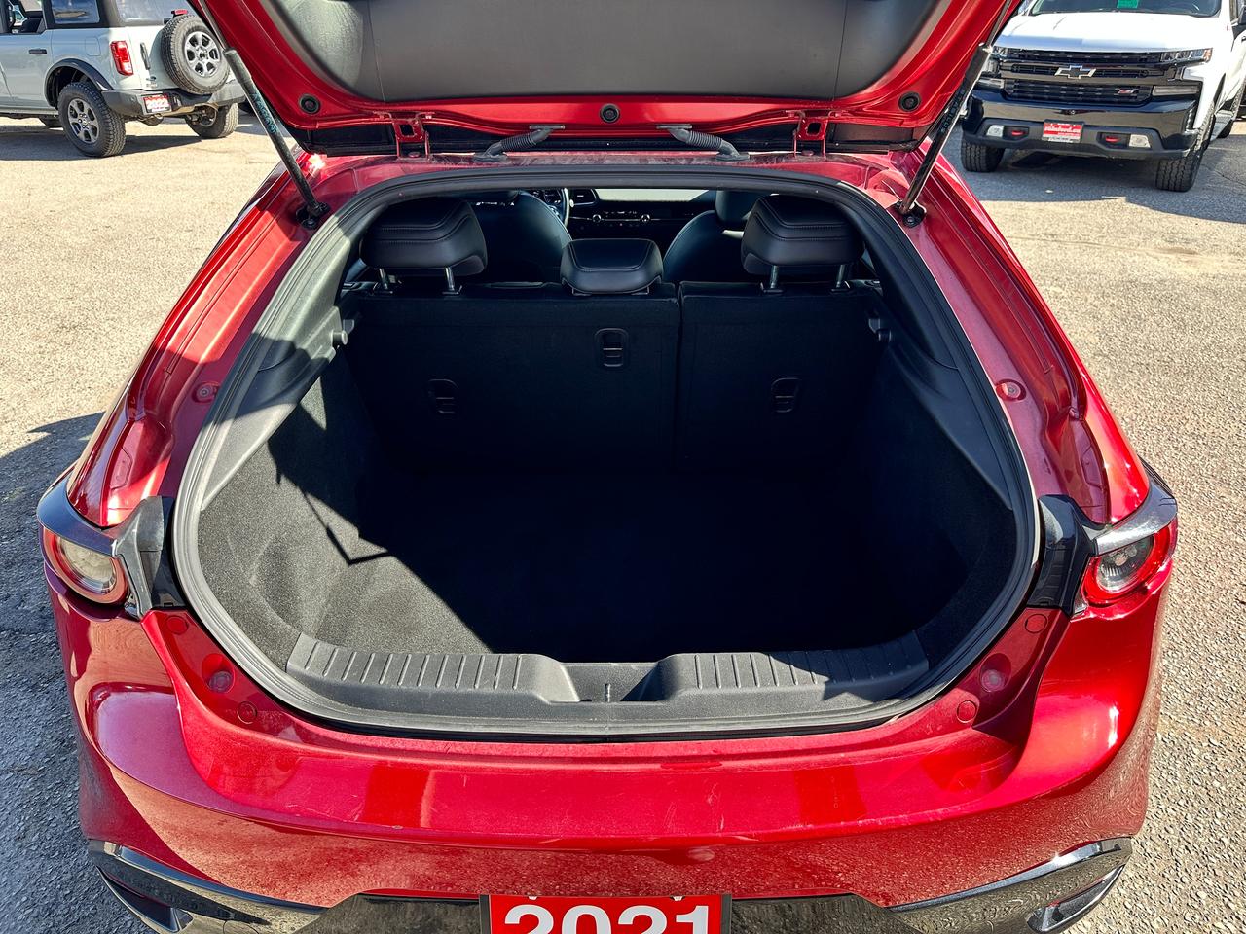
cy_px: 467
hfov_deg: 71.6
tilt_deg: -27.7
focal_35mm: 24
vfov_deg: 56.8
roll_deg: +0.0
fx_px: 864
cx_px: 623
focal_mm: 6.86
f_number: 1.78
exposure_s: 1/412
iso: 80
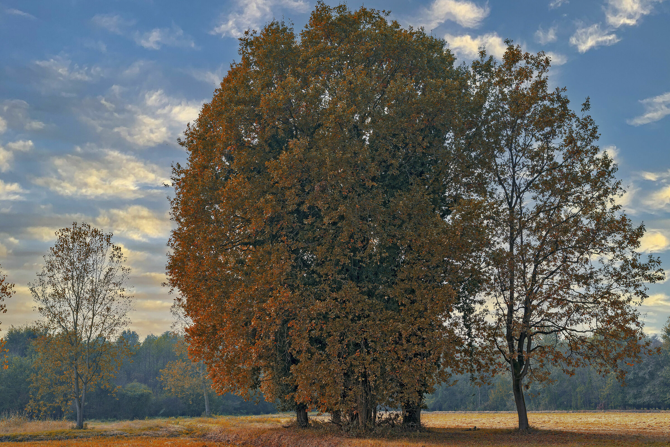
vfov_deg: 29.9
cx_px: 335
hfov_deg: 43.6
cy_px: 224
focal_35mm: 45
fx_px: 837
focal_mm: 45
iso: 50
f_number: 5.6
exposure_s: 1/125
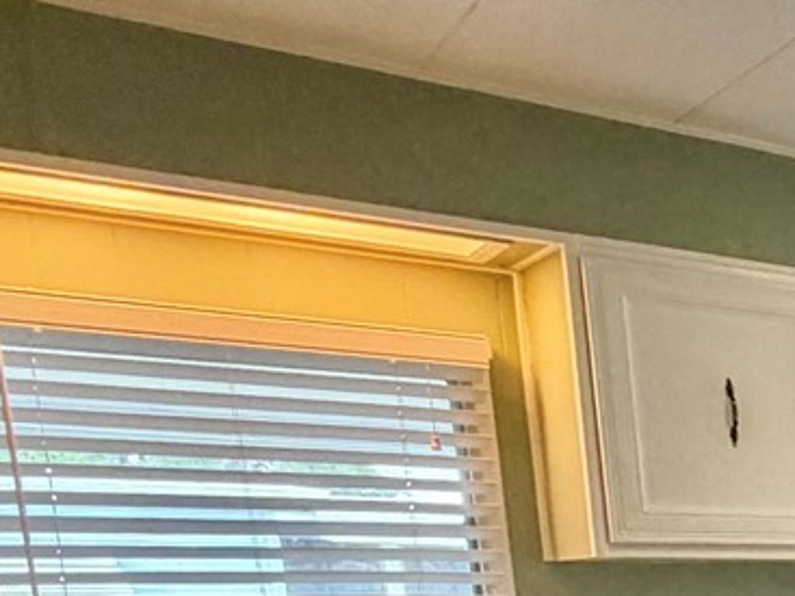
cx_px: 1521
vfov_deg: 21.6
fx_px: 1400
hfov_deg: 20.0
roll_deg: +0.8
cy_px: 780
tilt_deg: -7.8
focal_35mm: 61
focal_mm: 2.22
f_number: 2.2
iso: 250
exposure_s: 1/60
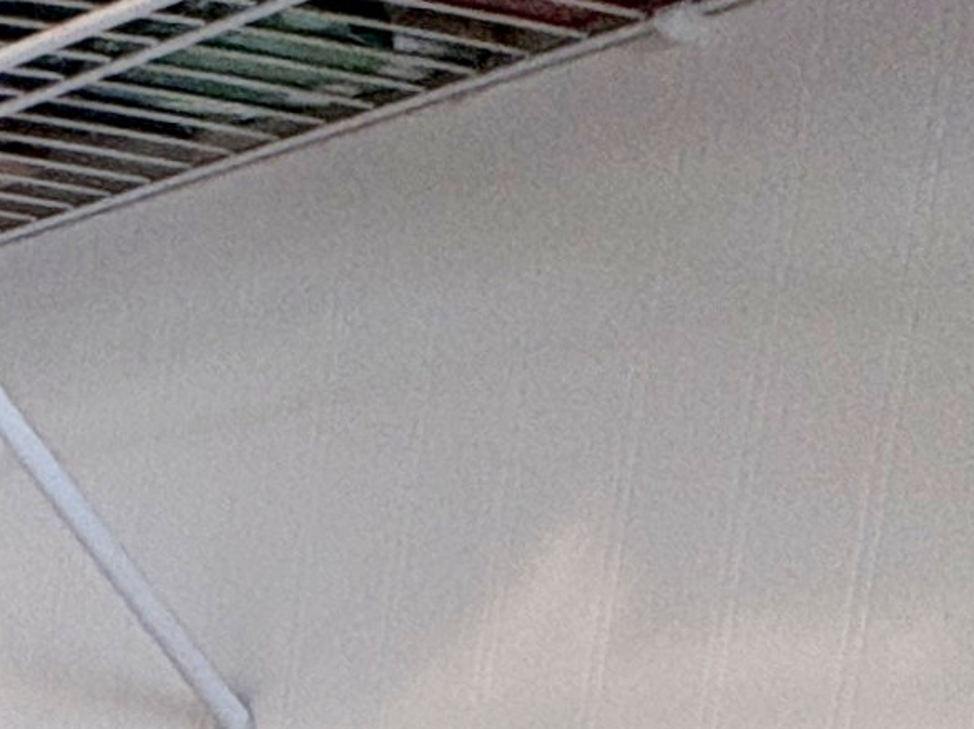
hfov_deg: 14.1
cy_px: 1328
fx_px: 2616
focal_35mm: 93
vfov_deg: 14.0
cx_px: -1400
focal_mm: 2.22
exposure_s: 1/60
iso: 250
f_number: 2.2
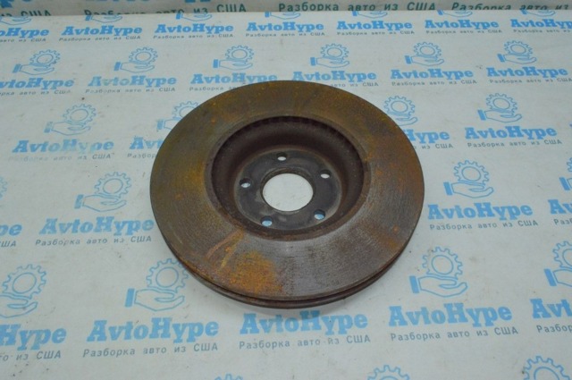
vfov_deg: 47.8
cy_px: 190
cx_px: 286
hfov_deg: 67.4
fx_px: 428
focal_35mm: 27
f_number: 22
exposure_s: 1/60
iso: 5600
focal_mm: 18
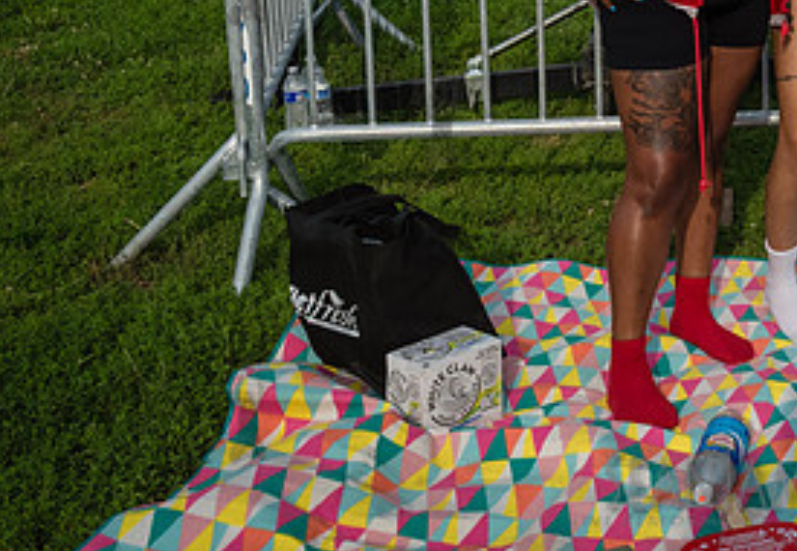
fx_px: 1545
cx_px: 891
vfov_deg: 19.2
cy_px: -97
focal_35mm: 69
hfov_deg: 26.5
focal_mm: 27
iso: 1000
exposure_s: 1/3200
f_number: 6.3
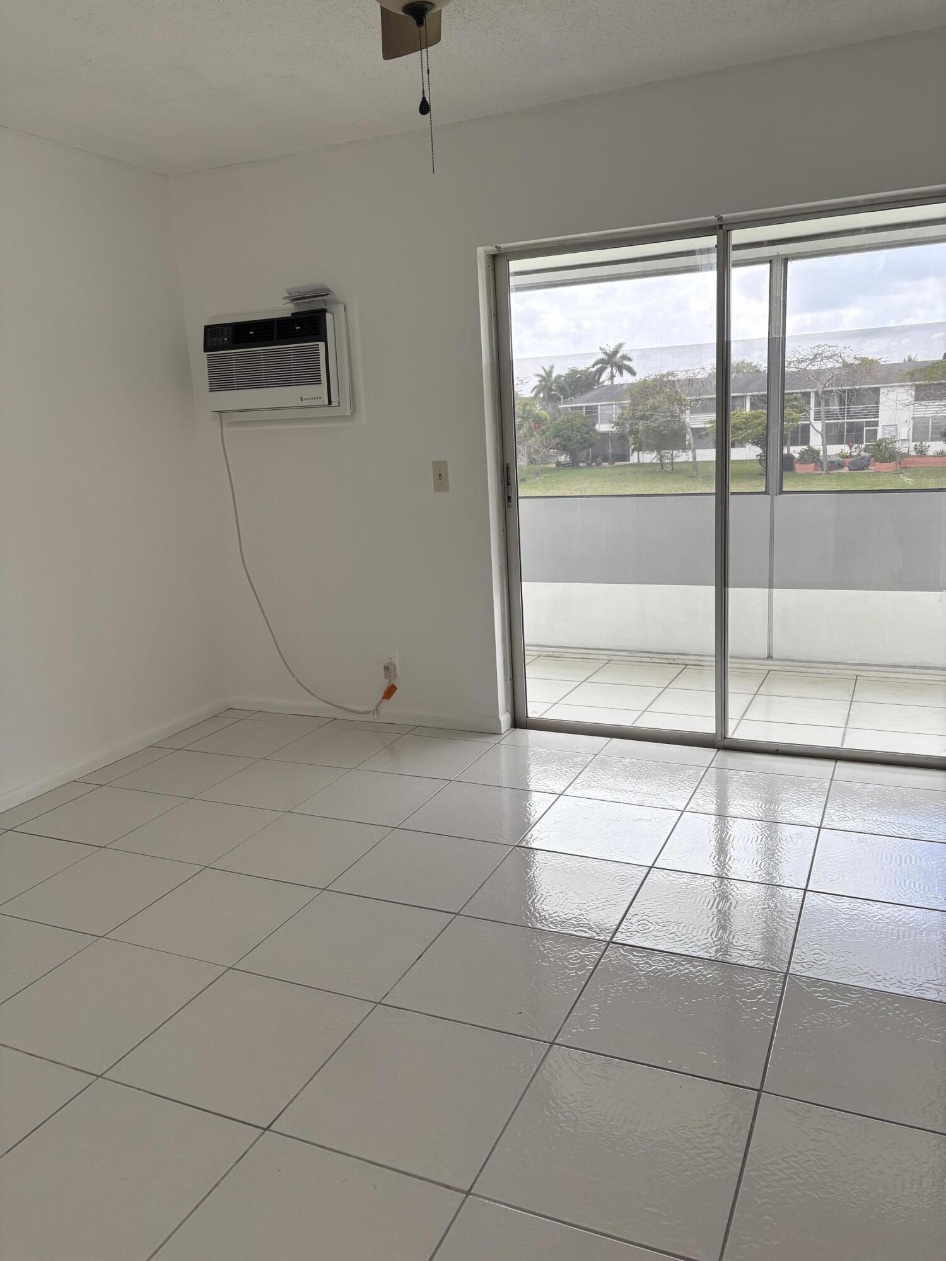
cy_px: 630
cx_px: 473
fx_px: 947
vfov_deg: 67.3
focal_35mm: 26
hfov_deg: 53.1
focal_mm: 5.96
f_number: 1.6
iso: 64
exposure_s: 1/430
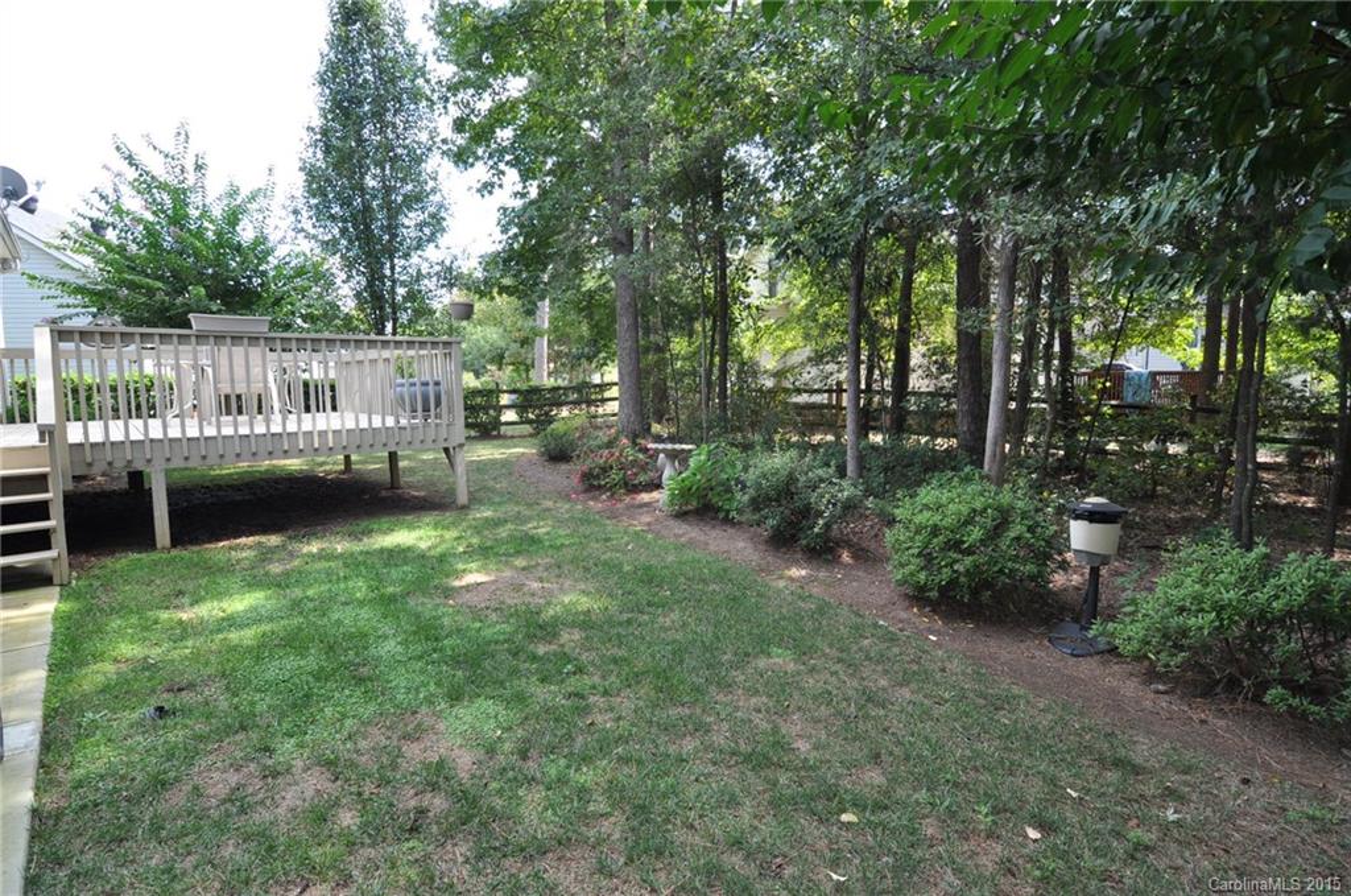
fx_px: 618
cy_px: 448
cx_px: 676
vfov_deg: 71.9
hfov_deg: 95.1
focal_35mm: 16
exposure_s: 1/60
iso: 280
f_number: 8
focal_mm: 11
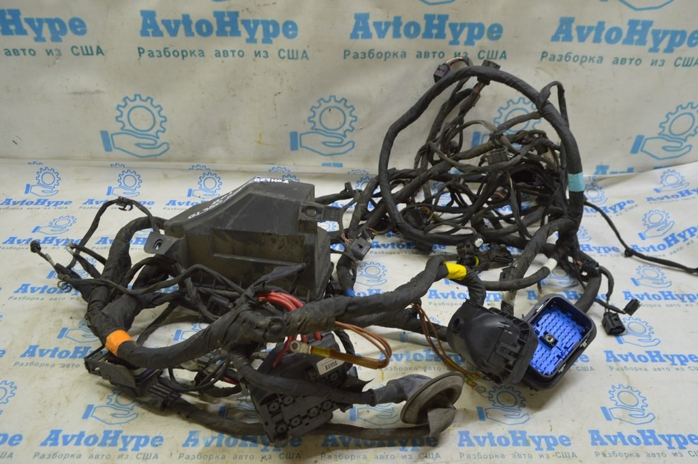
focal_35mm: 27
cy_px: 232
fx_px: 523
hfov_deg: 67.4
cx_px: 349
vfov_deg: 47.9
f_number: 5.6
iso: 400
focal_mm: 18
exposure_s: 1/20
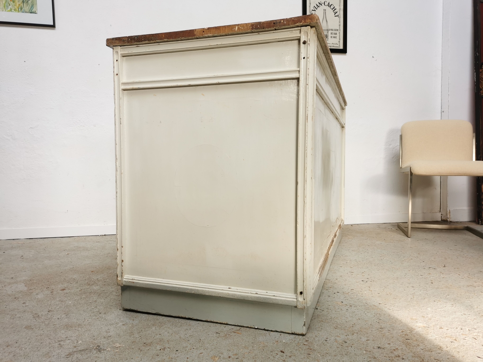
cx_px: 242
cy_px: 181
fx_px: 377
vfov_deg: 51.4
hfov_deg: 65.3
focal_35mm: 27
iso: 64
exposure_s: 1/100
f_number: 1.8
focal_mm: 5.58
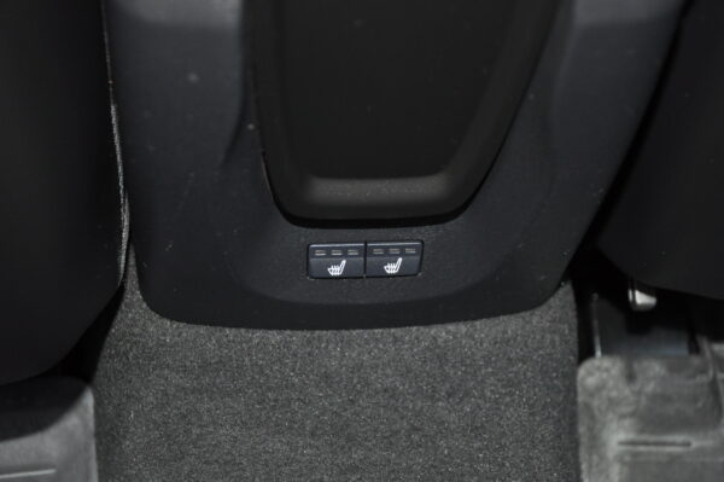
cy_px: 241
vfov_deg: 20.1
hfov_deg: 29.9
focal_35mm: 68
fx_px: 1356
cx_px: 362
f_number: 4.8
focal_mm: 45
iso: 800
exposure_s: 1/60
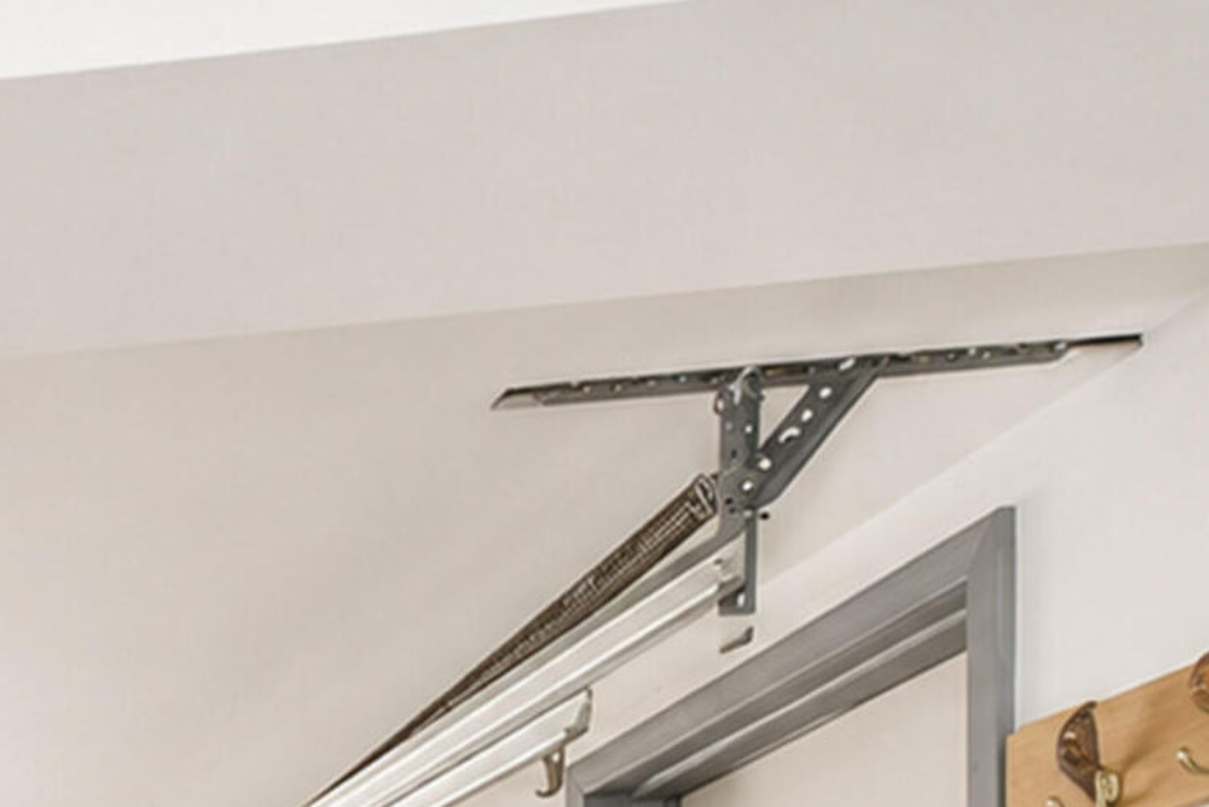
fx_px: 1848
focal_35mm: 55
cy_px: 1391
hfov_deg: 24.4
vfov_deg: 19.4
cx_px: -767
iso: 2000
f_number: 7.1
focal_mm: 10
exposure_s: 1/60
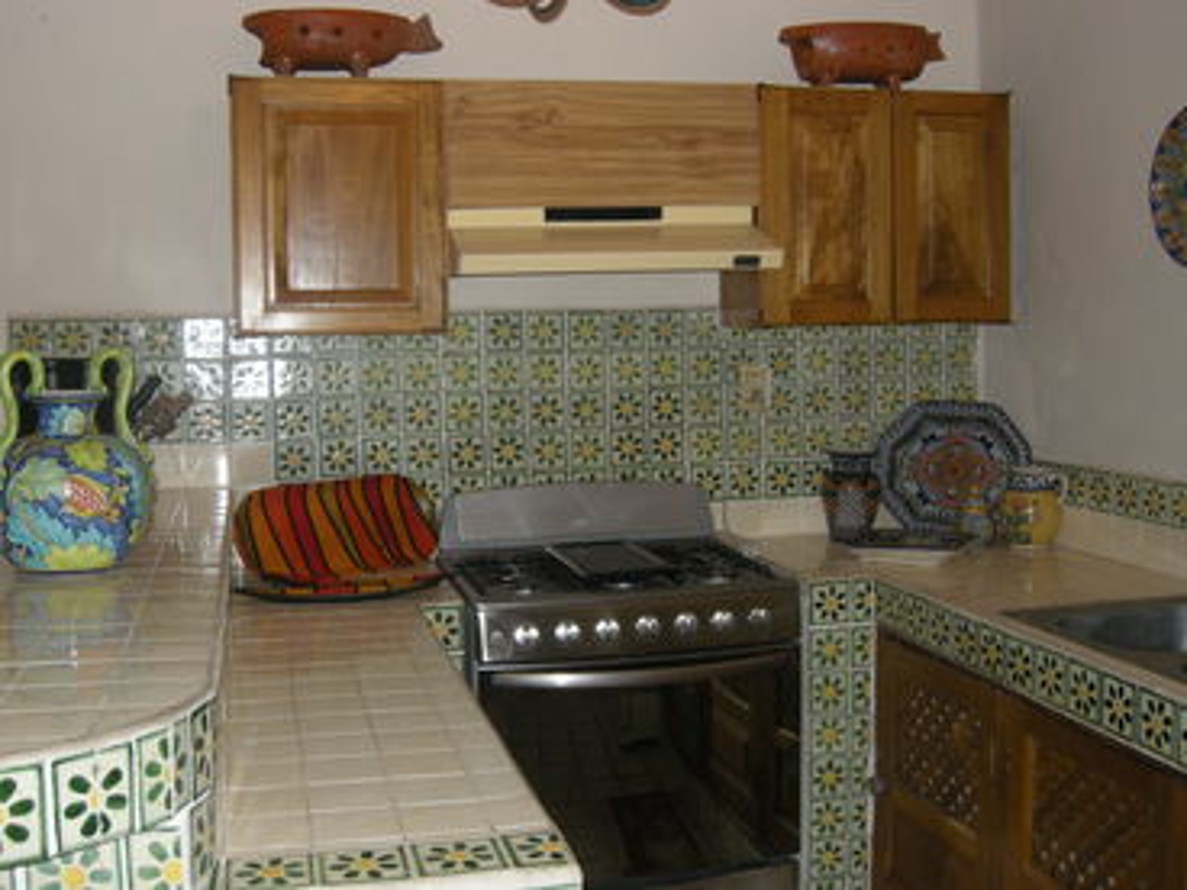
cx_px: 594
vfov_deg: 36.0
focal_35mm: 40
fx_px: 1372
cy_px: 445
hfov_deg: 46.8
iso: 105
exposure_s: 1/60
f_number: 3.6
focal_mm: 8.5
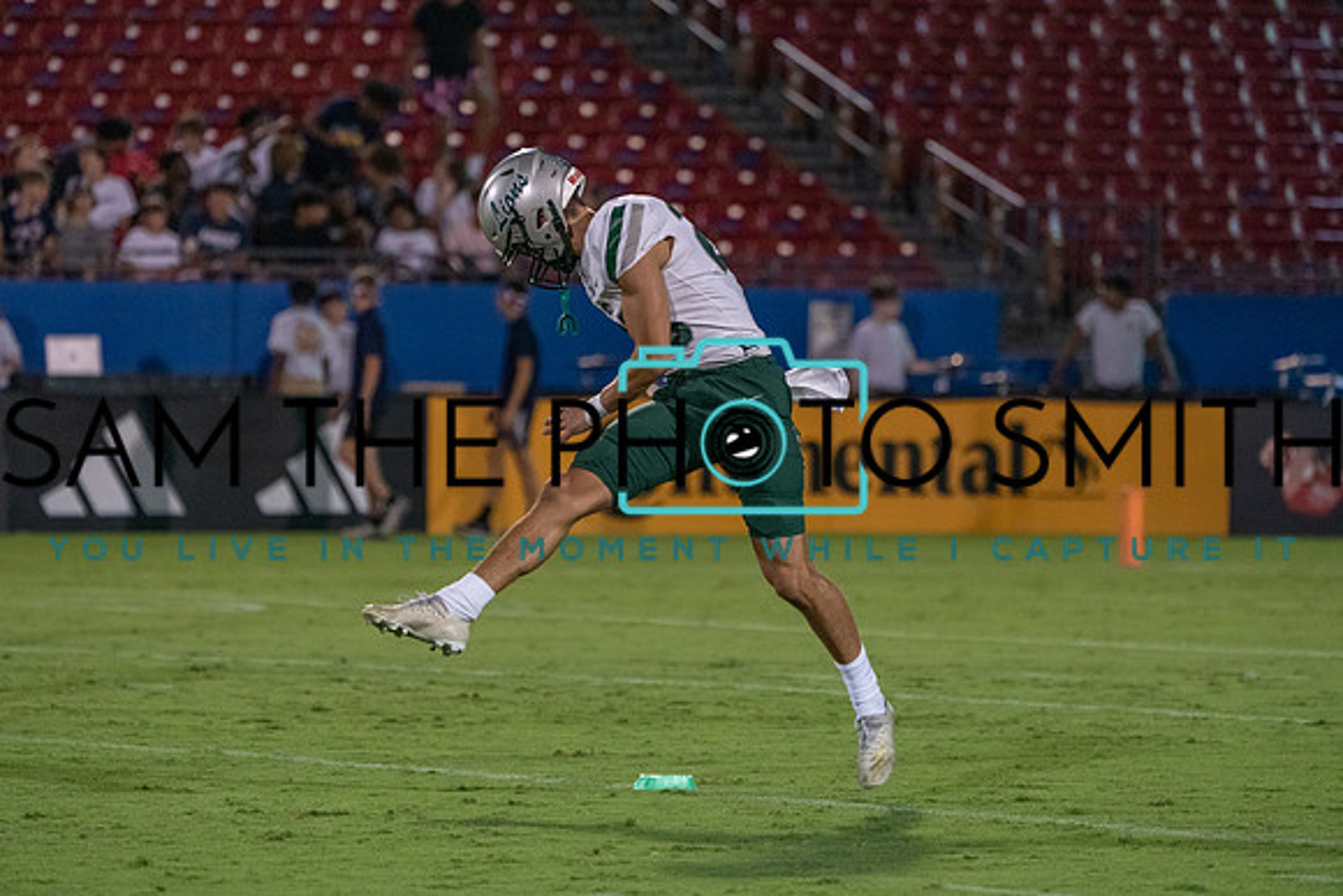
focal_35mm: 291
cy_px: 448
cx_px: 672
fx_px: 10858
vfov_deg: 4.7
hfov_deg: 7.1
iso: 8000
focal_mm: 291
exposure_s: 1/1000
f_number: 5.6
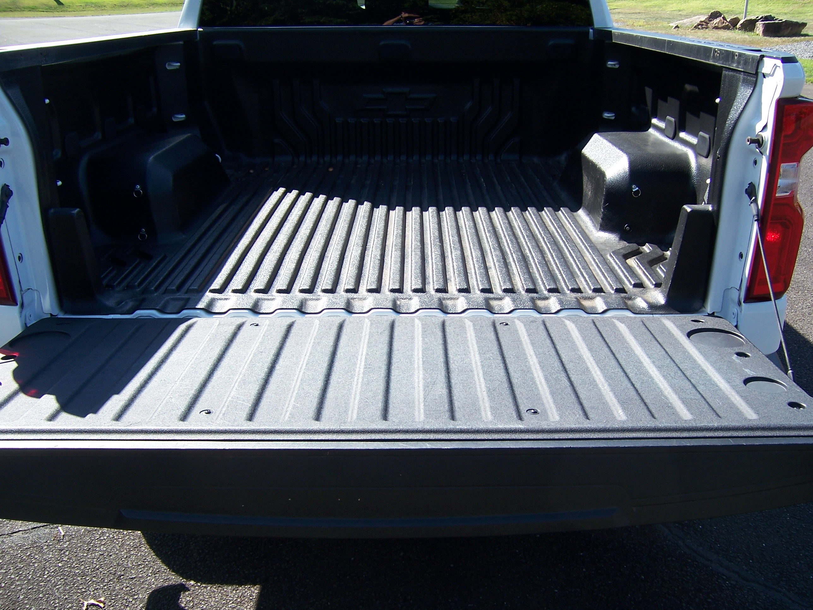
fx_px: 775
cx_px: 406
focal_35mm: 33
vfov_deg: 42.9
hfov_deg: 55.4
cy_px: 305
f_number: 3.4
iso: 80
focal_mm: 5.5
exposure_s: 1/350
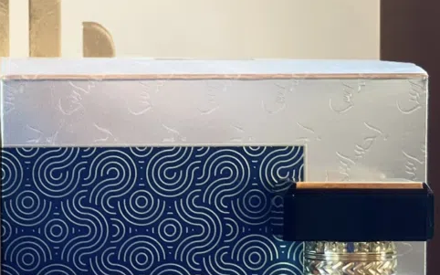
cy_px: 198
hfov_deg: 13.3
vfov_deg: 8.4
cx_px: 55
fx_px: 1870
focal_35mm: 156
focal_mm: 6
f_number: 2
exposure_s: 1/68
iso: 250
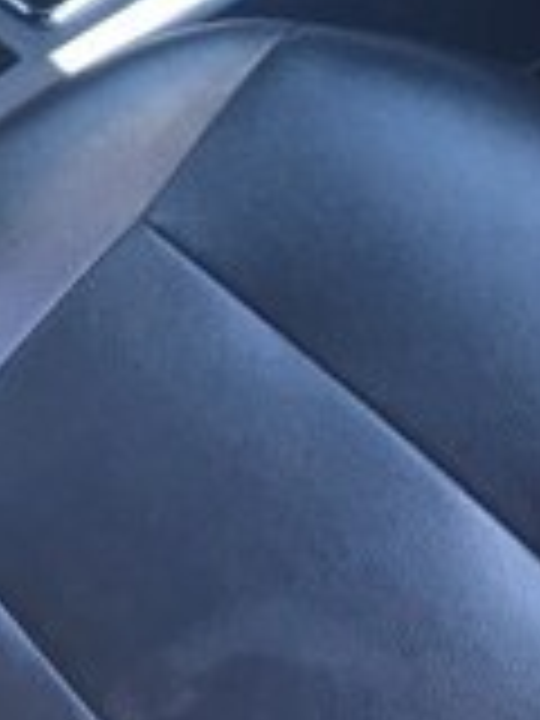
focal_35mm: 90
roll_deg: +10.7
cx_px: 108
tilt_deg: -30.0
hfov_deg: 16.3
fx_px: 1872
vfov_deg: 19.2
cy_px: -351
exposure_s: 1/33
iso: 25
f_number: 2.2
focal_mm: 4.15
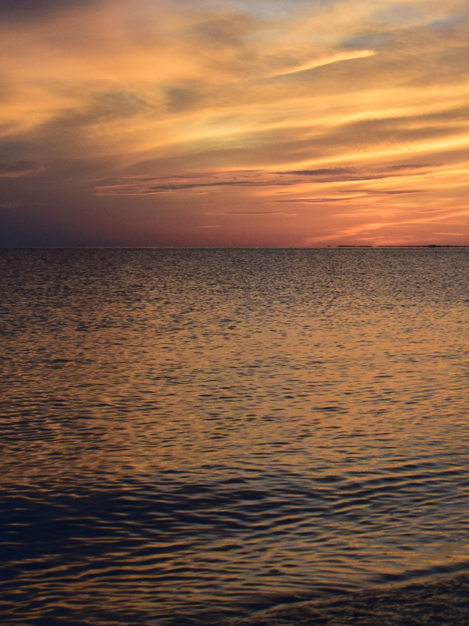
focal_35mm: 85
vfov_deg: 22.8
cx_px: 507
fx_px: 1540
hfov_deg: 16.8
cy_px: 194
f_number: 8
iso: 1100
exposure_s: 1/60
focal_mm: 23
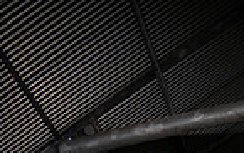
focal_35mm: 76
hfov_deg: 26.8
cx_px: 175
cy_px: 353
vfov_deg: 13.3
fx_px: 506
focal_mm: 24
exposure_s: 1/250
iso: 100
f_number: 6.3
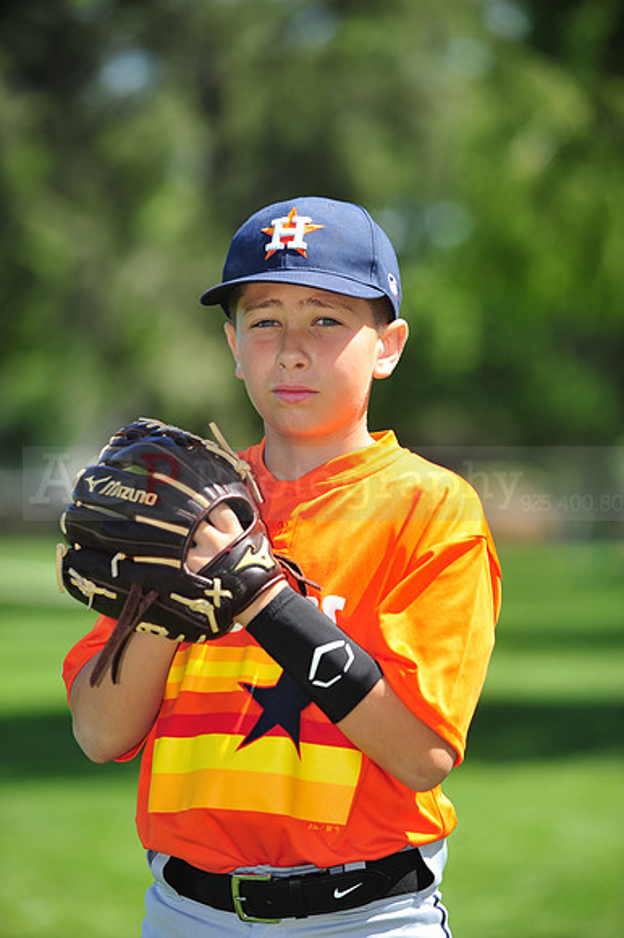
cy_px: 469
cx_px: 312
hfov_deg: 7.4
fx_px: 4815
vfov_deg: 11.1
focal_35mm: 185
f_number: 4.5
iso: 200
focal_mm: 185
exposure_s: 1/1000
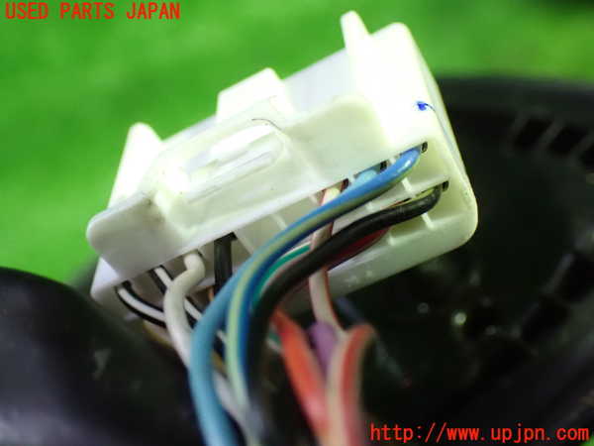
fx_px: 755
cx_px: 297
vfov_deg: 32.9
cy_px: 223
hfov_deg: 42.9
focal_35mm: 44
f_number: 2.9
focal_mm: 7.84
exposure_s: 1/40
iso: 1600
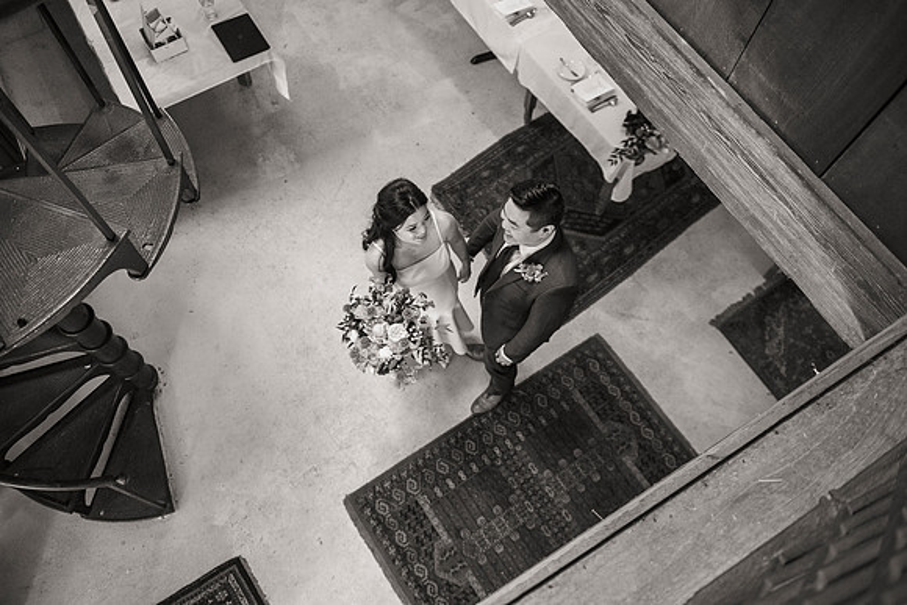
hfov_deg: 67.4
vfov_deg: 48.0
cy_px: 302
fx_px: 680
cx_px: 454
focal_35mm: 27
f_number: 2.8
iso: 2500
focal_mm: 27
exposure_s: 1/125
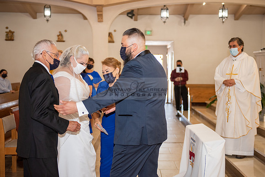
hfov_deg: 36.4
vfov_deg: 24.8
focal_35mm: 55
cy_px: 89
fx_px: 402
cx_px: 136
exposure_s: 1/160
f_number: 2.8
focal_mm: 52
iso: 1000
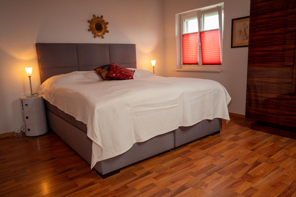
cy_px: 98
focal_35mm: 26
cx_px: 148
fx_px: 214
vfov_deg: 49.6
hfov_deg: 69.4
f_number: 4
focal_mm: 26
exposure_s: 1/60
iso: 450
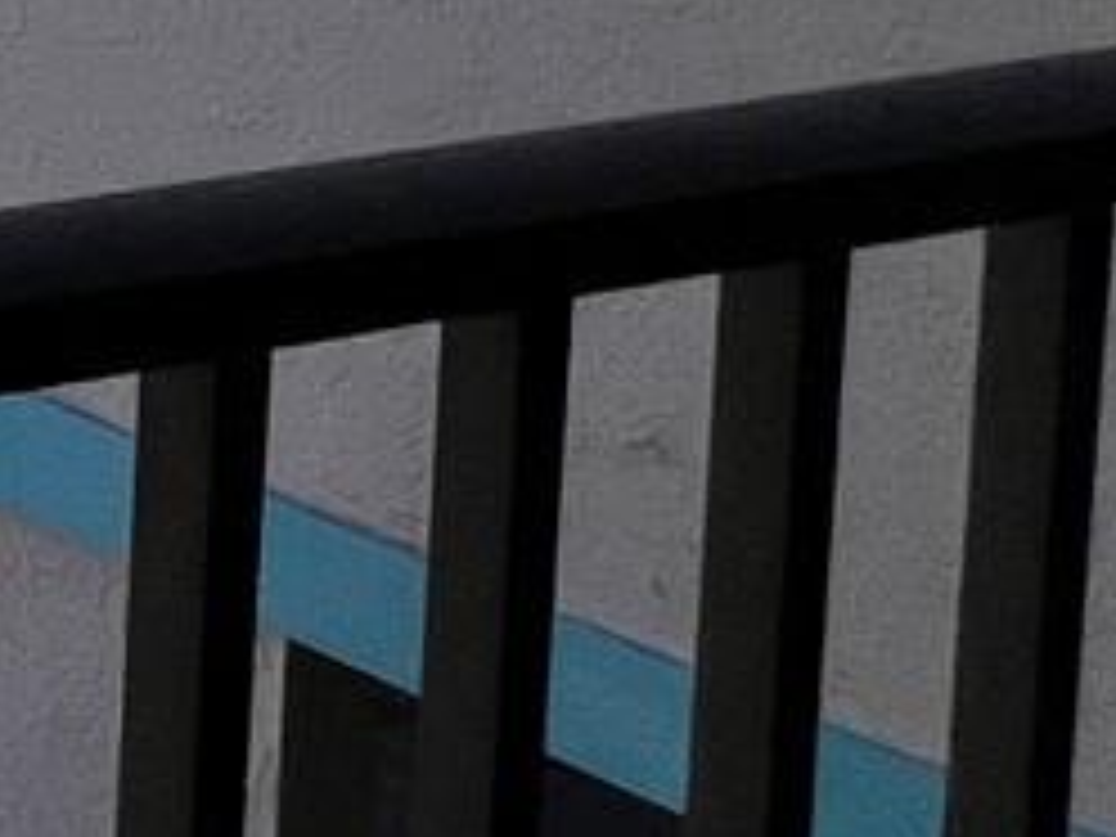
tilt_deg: -3.7
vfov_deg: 15.0
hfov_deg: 11.2
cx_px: -2313
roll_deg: -1.3
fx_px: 2708
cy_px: -734
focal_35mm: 84
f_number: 1.8
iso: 32
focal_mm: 1.57
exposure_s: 1/1597
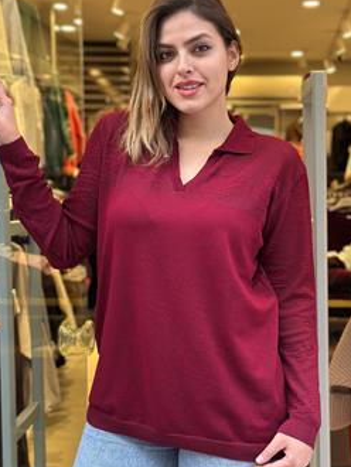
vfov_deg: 32.2
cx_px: 211
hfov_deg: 24.4
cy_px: 230
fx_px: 810
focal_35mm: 60
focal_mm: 6.86
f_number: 1.78
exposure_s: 1/100
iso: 200
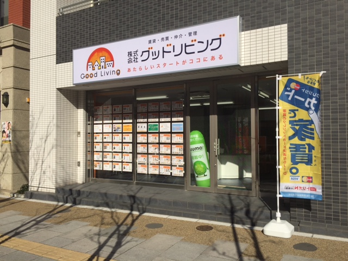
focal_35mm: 29
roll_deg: -0.7
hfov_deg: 61.7
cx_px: 174
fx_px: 292
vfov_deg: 48.2
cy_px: 130
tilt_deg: +0.1
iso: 32
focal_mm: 4.15
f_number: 2.2
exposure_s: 1/4405
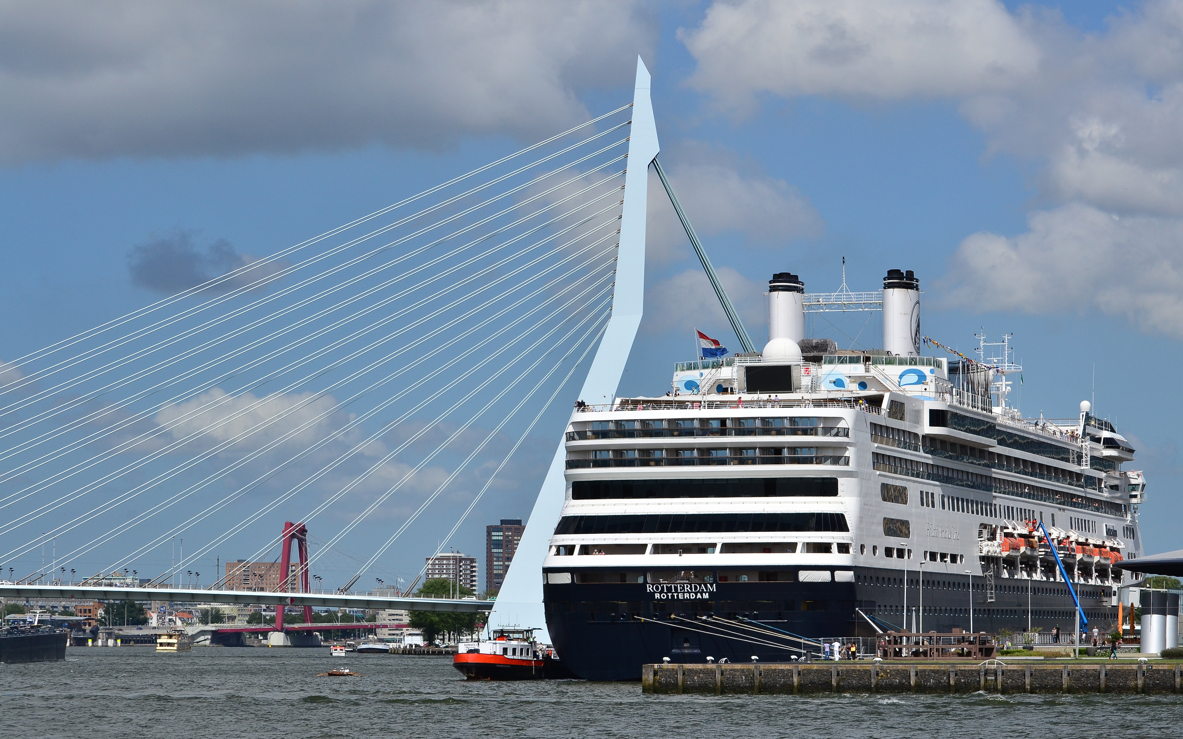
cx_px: 595
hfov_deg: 17.4
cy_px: 344
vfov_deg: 10.9
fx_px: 3869
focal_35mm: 120
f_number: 9
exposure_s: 1/2000
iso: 250
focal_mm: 78
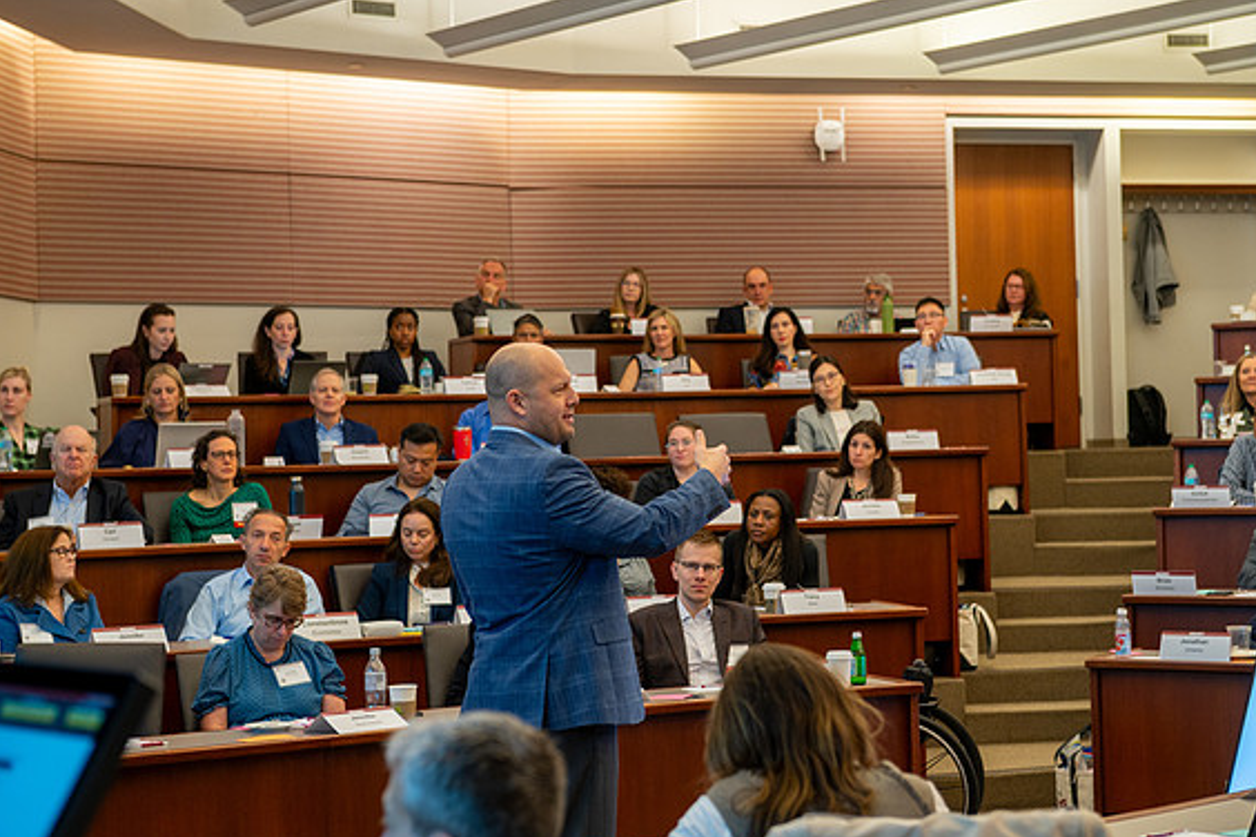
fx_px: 2512
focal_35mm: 72
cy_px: 425
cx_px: 626
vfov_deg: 18.9
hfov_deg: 28.1
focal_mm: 70
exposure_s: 1/100
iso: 1250
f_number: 4
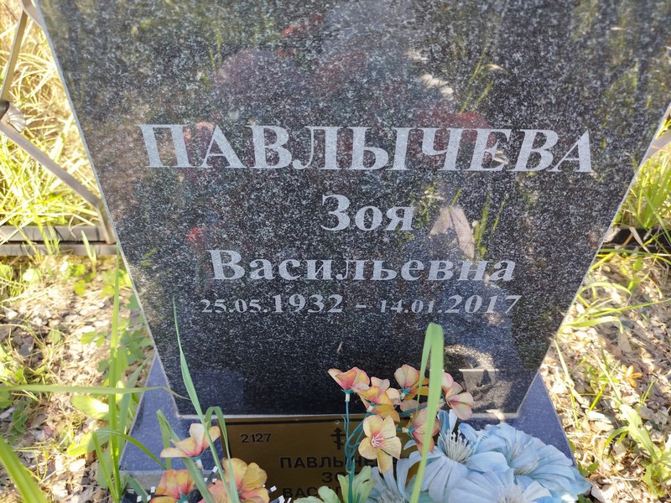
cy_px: 252
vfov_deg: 56.8
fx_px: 465
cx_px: 336
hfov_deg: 71.6
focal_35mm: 24
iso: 50
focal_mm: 5.31
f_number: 1.7
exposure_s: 1/108
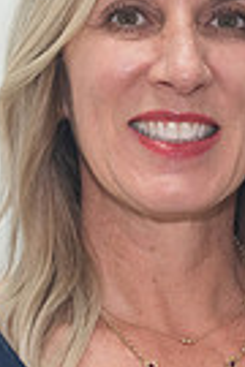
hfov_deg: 4.6
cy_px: 241
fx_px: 3052
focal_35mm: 299
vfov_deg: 6.9
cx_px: 145
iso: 400
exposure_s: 1/100
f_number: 7.1
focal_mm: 56
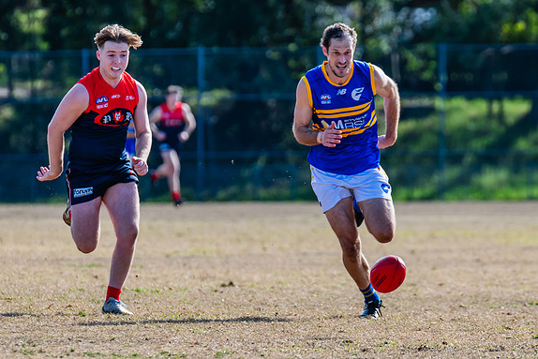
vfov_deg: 2.8
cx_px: 331
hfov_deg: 4.2
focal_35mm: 487
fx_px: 7279
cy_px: 189
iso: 640
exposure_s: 1/1600
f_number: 6.3
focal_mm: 330
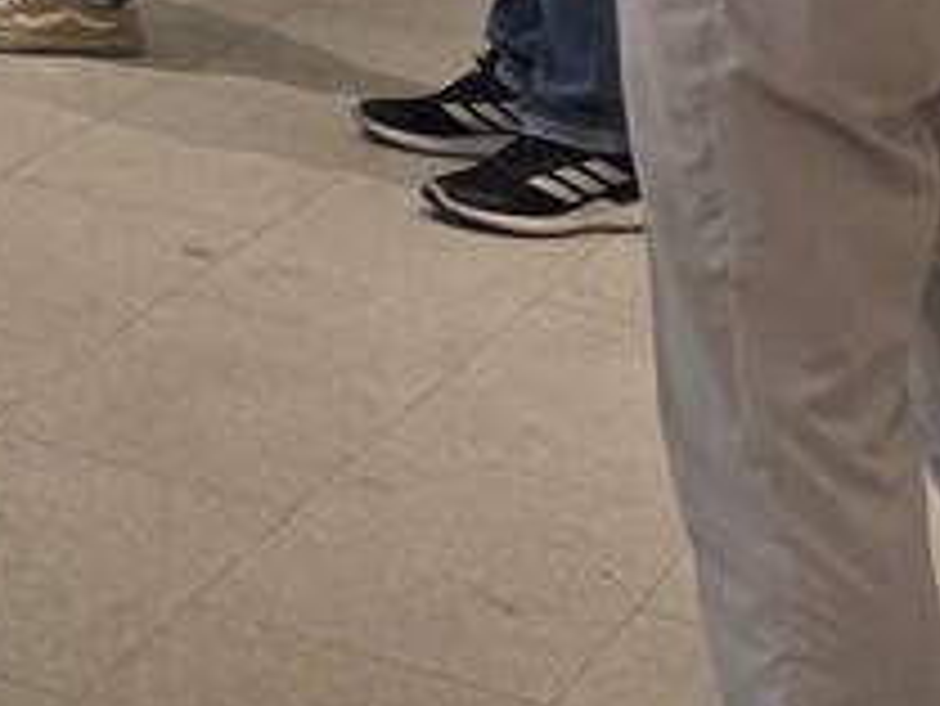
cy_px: -1178
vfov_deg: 9.1
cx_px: -1718
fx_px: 3831
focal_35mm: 141
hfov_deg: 10.6
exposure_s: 1/120
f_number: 1.7
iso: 64
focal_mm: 6.3
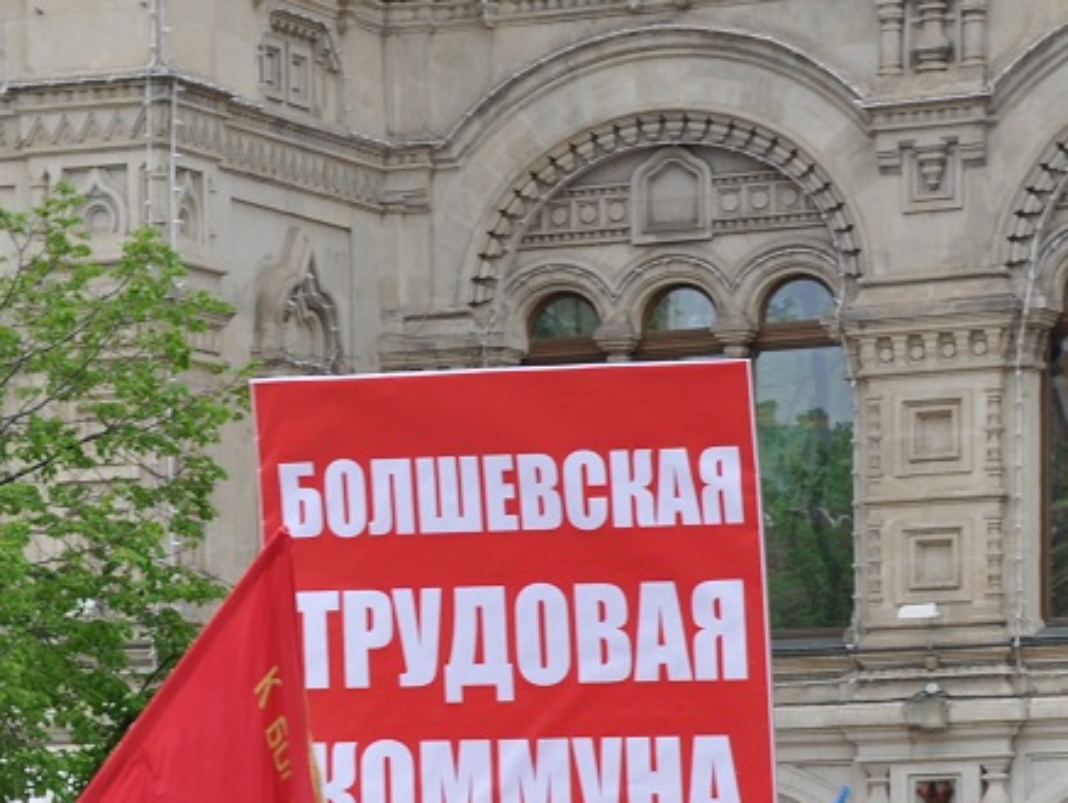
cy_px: 1004
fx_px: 6791
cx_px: 138
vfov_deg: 6.7
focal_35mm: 220
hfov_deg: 9.0
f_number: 10
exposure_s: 1/100
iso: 200
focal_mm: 52
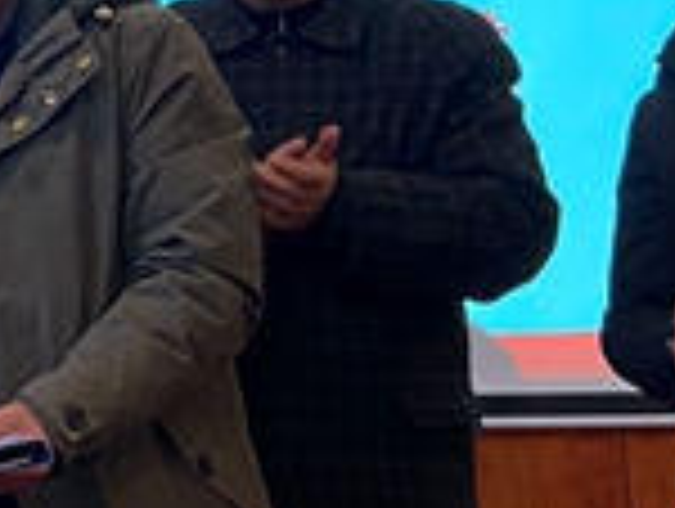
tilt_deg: +8.3
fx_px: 2363
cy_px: -11
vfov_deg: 12.1
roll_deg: +1.7
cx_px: -279
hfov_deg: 15.3
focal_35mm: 121
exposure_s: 1/50
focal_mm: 4.25
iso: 80
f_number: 1.8
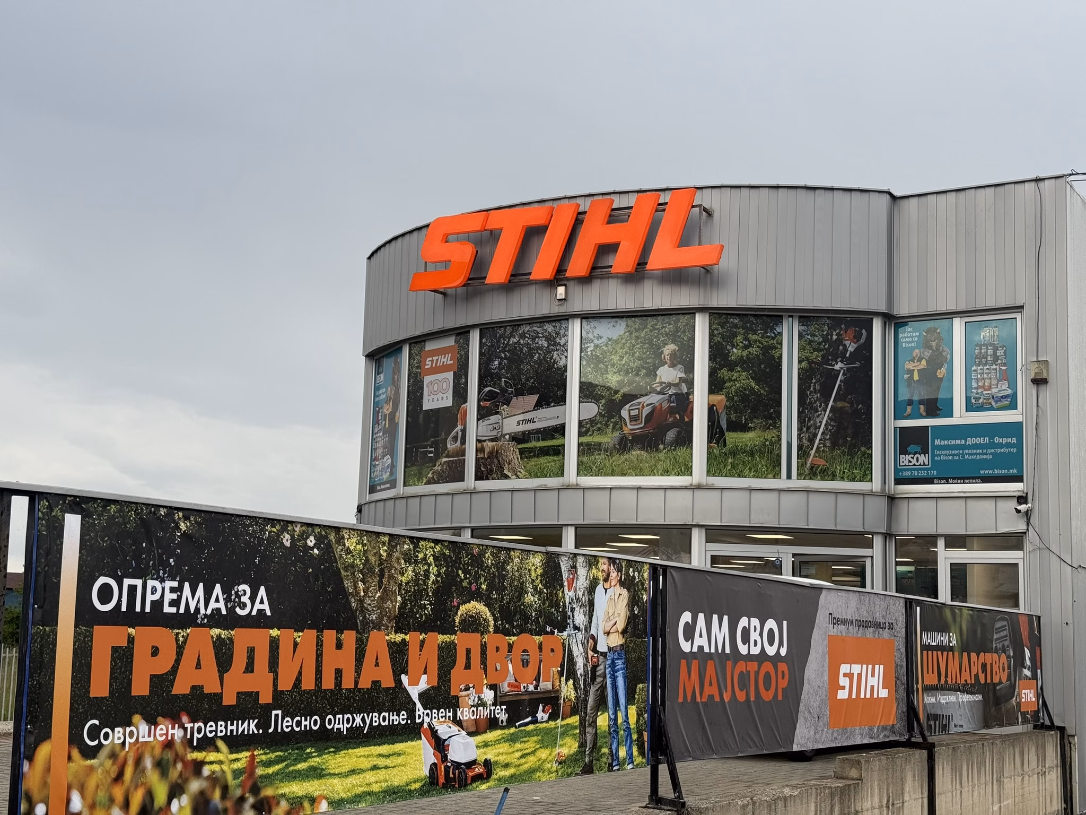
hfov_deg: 39.7
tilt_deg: +7.7
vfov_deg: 30.3
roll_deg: -2.3
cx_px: 543
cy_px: 408
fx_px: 1506
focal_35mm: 48
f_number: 1.78
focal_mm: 6.76
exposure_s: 1/566
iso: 64
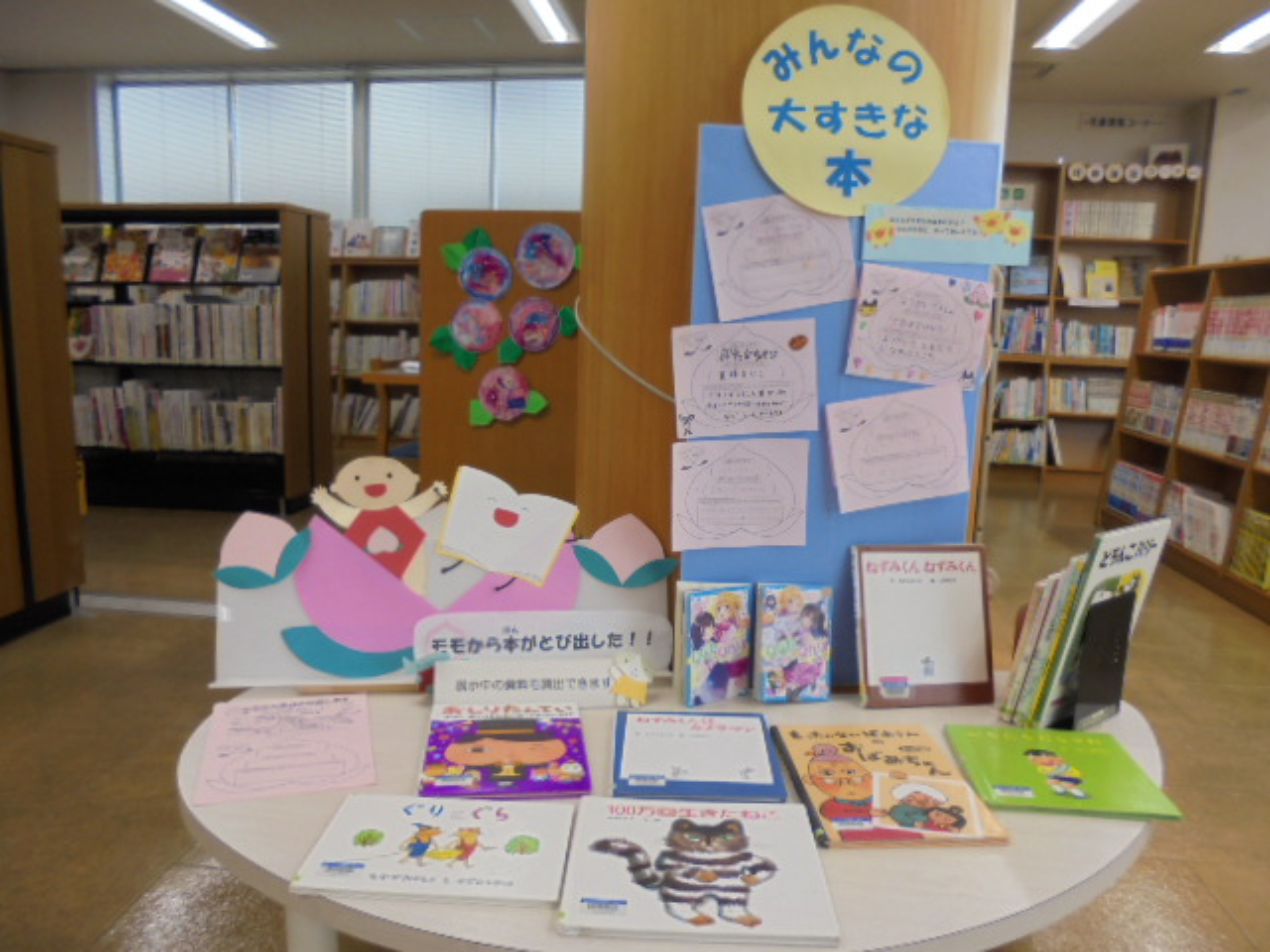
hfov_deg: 67.3
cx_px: 635
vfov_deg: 53.1
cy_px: 476
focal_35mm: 26
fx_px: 954
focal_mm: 4.6
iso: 100
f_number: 3.5
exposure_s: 1/60
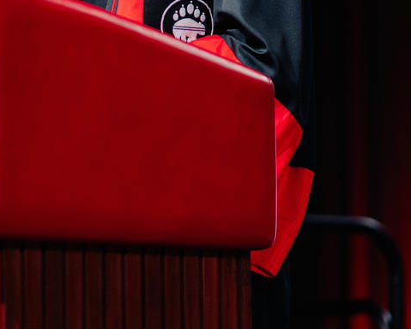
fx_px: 3662
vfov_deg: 5.1
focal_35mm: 301
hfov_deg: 6.4
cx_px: 8
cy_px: 24
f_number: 1.4
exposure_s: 1/250
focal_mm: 105
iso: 200
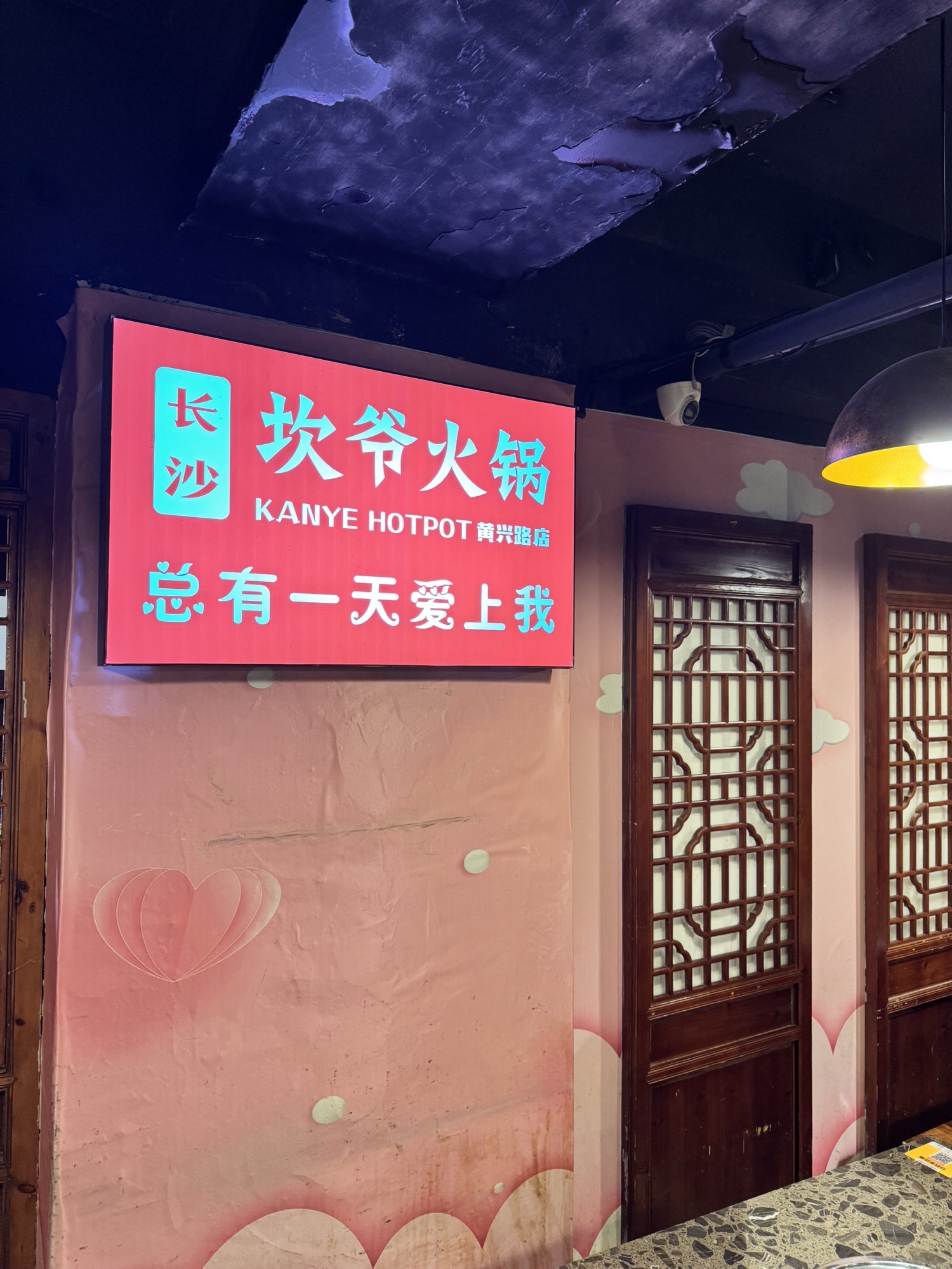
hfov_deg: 56.8
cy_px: 634
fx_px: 880
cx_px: 476
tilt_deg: +0.4
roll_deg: -0.4
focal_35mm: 24
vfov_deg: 71.6
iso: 200
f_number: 1.78
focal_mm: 6.76
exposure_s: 1/100
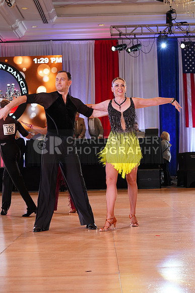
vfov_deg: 31.0
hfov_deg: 20.9
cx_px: 98
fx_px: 528
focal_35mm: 65
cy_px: 146
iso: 1600
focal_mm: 65
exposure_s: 1/160
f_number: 5.6
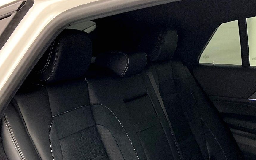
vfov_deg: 22.0
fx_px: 398
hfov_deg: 35.6
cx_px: 143
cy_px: 153
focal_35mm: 57
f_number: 1.8
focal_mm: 3
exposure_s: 1/40
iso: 250
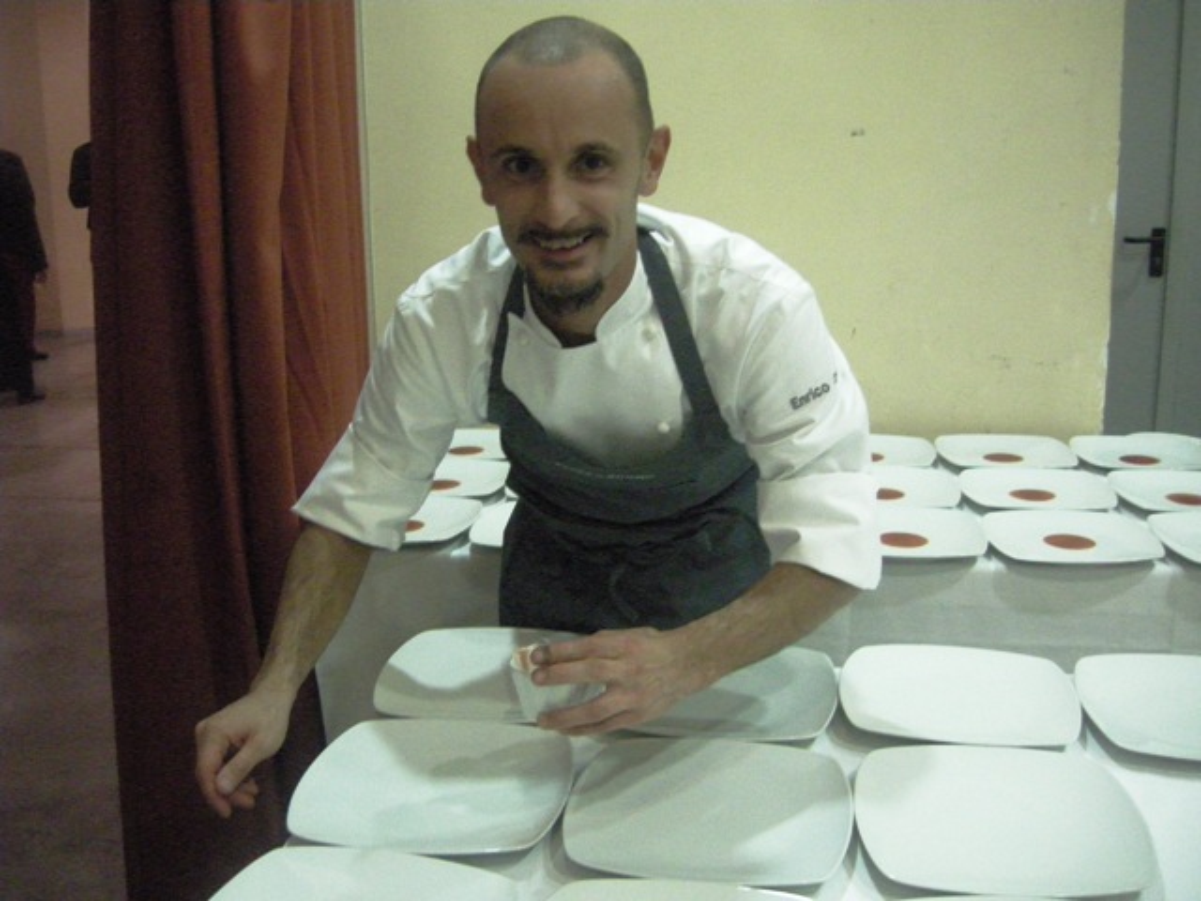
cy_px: 450
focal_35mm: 36
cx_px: 600
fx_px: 1249
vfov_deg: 39.7
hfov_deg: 51.4
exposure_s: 1/47.4
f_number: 2.7
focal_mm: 7.5
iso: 1600
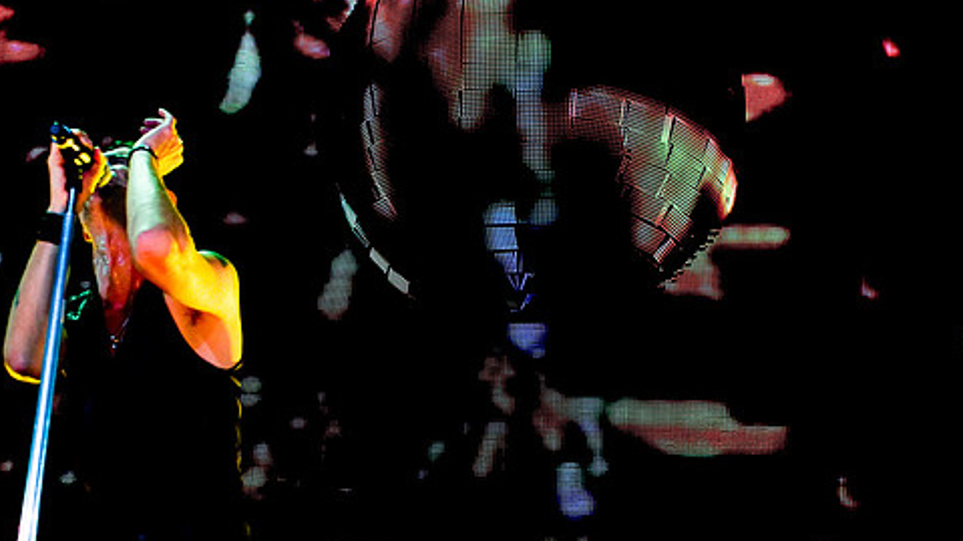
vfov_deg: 21.0
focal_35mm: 57
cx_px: 426
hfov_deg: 36.6
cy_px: 343
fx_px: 1455
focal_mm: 30
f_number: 4
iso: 800
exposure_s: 1/320
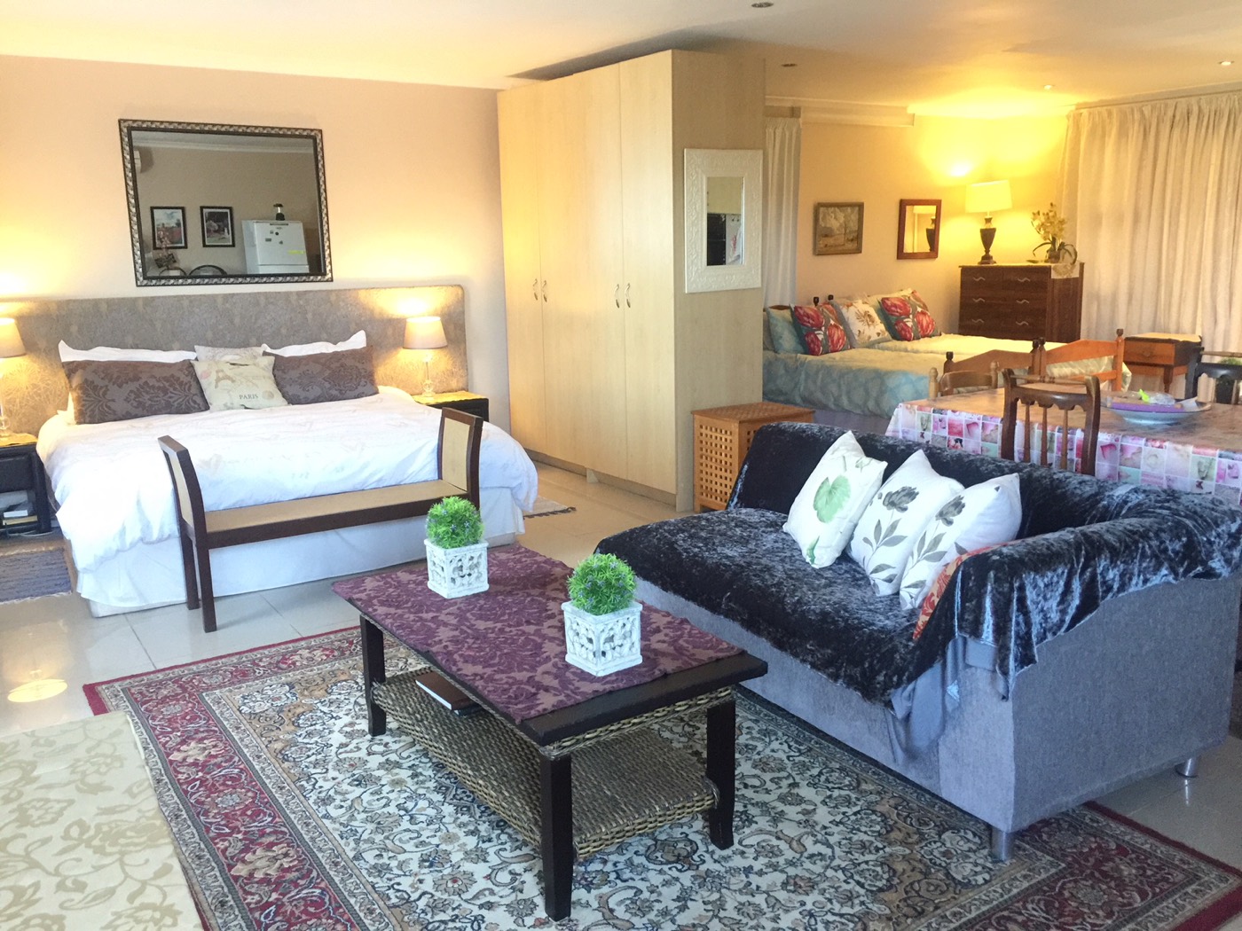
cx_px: 621
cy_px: 466
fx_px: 1041
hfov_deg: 61.7
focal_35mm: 29
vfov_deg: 48.2
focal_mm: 4.15
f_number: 2.2
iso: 160
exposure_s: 1/17
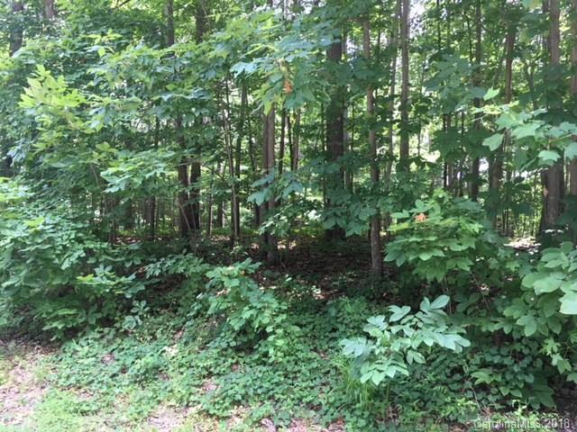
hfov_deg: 61.7
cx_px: 288
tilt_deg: +3.4
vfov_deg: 48.2
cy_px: 216
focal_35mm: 29
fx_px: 483
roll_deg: -0.2
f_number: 2.2
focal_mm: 4.15
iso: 25
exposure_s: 1/40
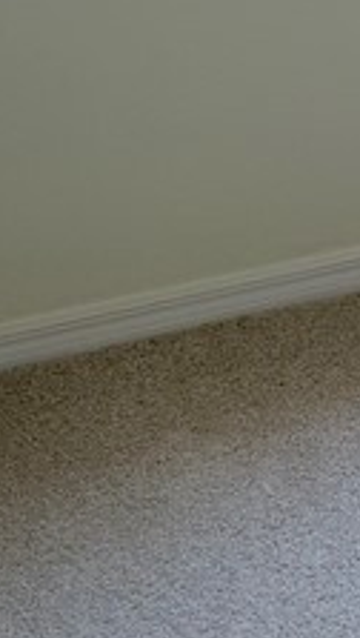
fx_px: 2030
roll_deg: +1.9
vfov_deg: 17.6
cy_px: 66
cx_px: 1343
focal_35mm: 120
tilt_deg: -18.4
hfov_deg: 7.7
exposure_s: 1/248
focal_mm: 6.76
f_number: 1.78
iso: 80
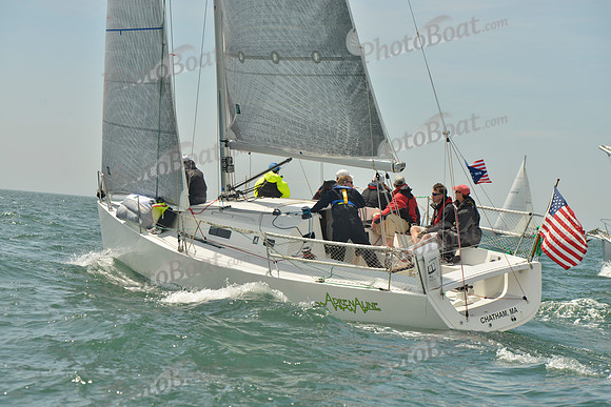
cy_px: 204
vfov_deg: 15.9
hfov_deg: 23.6
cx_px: 306
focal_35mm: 86
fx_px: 1460
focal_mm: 86
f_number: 7.1
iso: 200
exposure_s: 1/1250
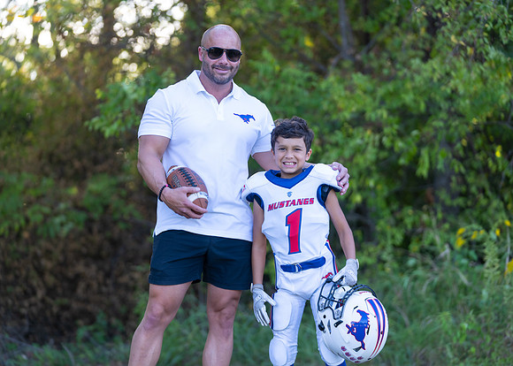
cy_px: 182
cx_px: 238
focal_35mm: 122
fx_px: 1775
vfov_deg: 11.8
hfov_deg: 16.4
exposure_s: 1/320
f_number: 2.8
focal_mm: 116
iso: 200
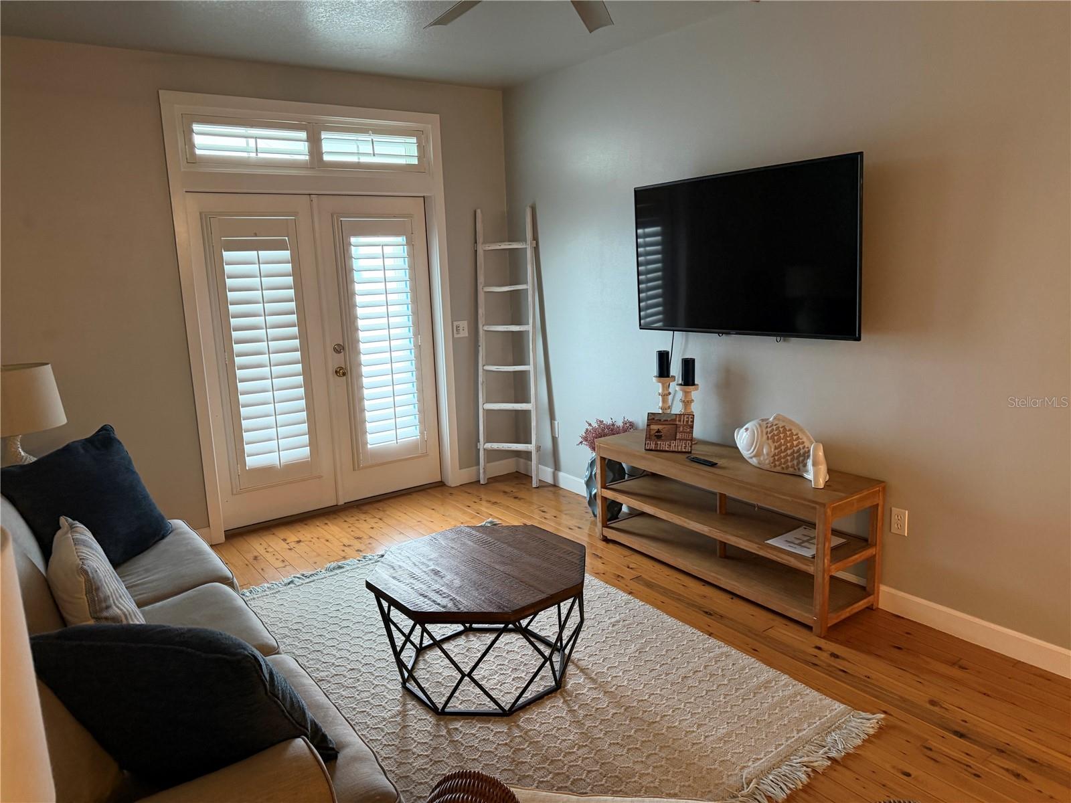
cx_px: 536
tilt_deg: -12.2
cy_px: 402
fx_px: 743
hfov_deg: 71.6
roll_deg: +1.4
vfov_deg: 56.8
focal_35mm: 24
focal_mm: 6.76
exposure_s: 1/60
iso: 320
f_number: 1.78
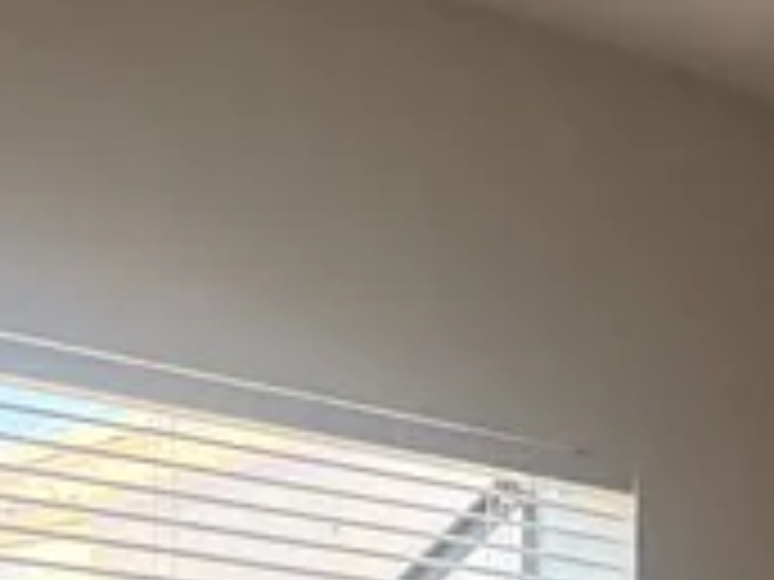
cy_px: 1066
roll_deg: -3.8
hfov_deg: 12.5
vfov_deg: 9.8
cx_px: 1422
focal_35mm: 143
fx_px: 3197
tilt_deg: +1.6
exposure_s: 1/161
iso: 200
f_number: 1.78
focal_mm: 6.76
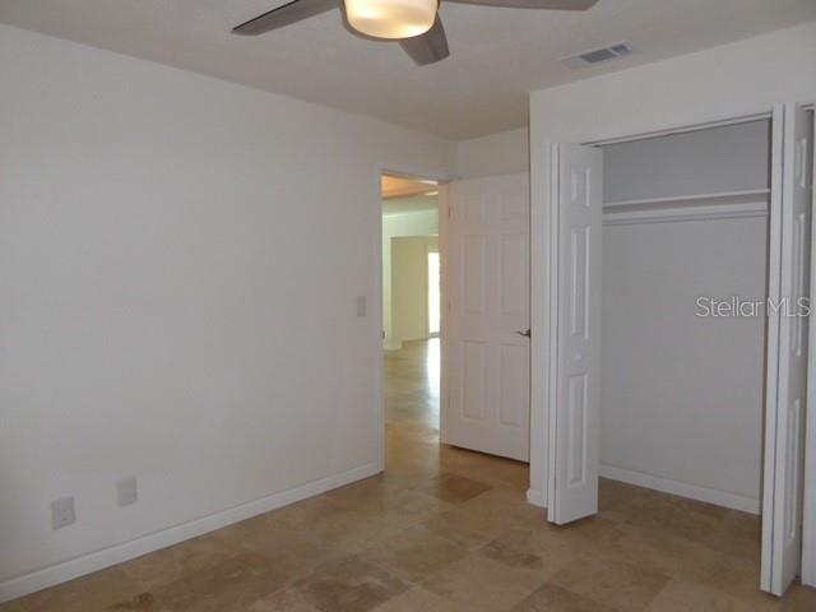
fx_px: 589
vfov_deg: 54.9
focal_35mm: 25
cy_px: 306
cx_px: 408
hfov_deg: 69.4
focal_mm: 4.3
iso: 400
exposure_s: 1/60
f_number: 3.3
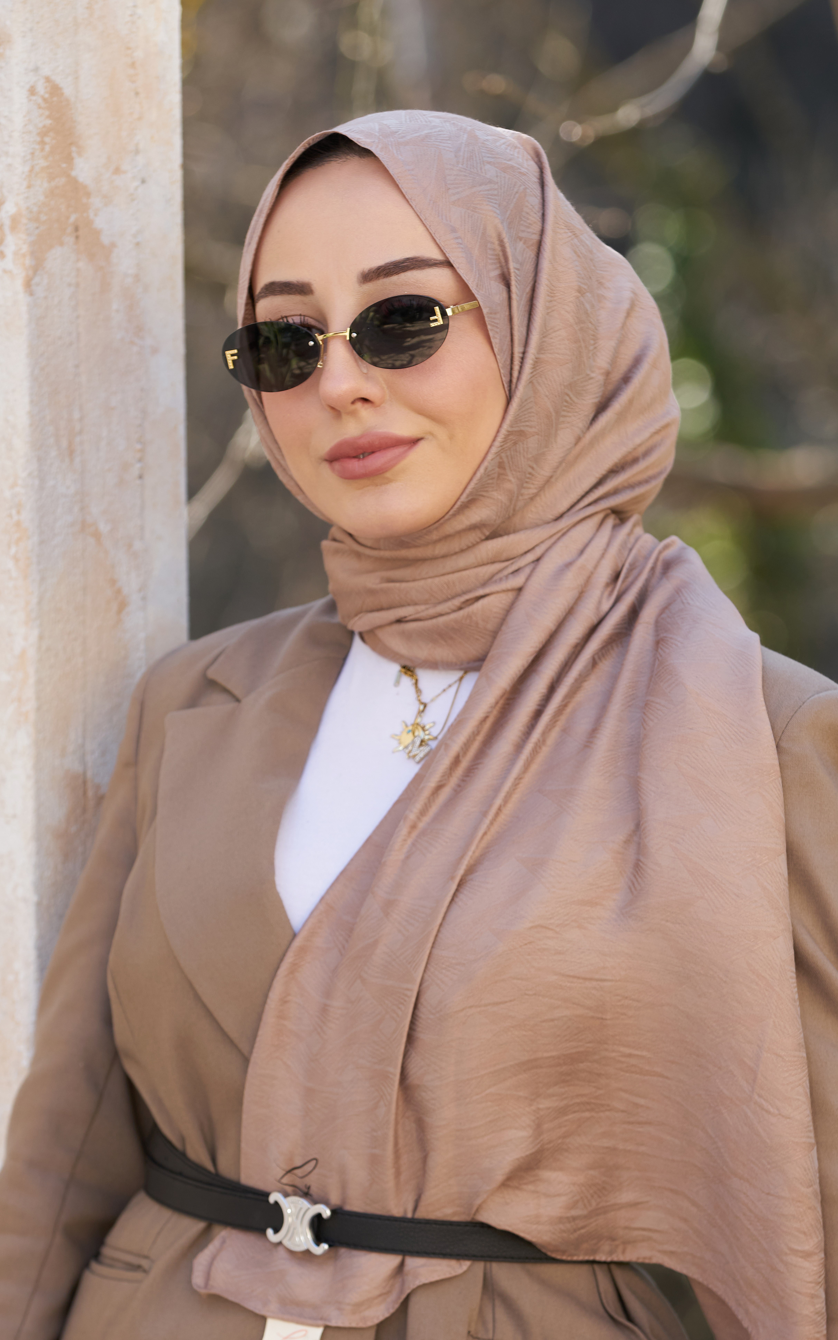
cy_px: 678
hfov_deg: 9.6
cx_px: 436
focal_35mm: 136
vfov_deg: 15.4
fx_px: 4969
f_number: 4.5
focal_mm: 130
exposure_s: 1/250
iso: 200
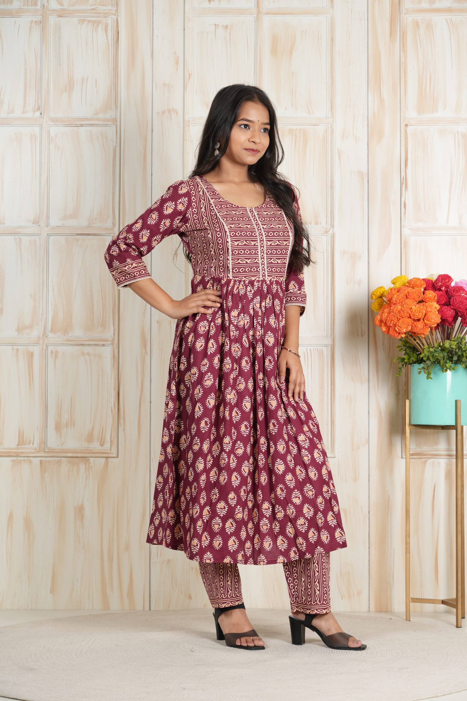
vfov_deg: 28.5
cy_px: 350
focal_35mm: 71
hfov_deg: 19.2
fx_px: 1381
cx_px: 234
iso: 125
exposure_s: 1/125
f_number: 6.3
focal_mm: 71
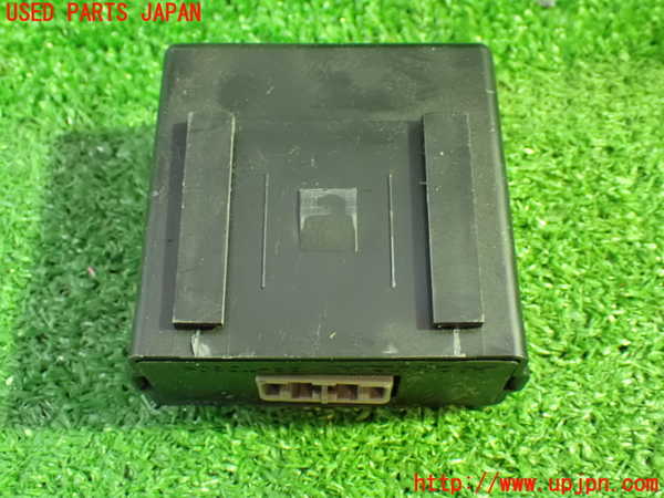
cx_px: 332
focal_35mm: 47
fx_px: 902
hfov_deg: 40.4
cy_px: 249
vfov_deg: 30.9
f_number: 3.1
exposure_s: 1/20
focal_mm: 8.4
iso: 1600
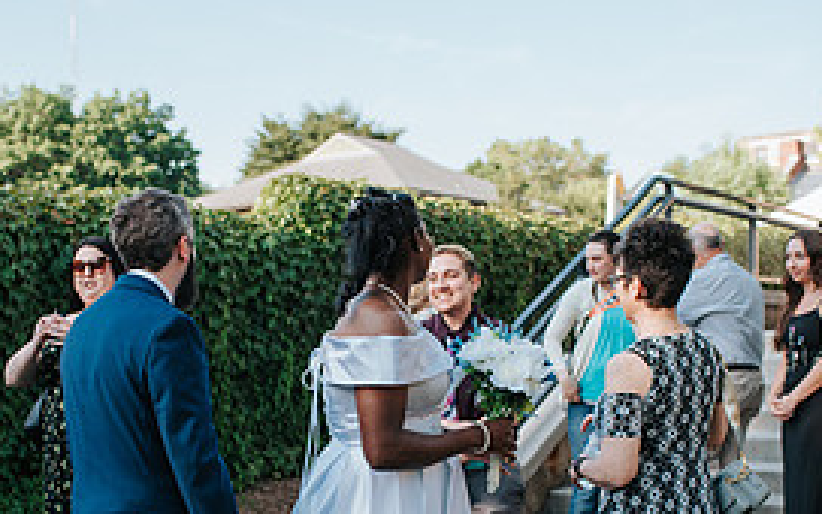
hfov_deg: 34.5
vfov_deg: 21.7
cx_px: 393
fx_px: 1322
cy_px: 429
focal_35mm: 59
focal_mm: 35
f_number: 3.2
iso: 140
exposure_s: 1/640
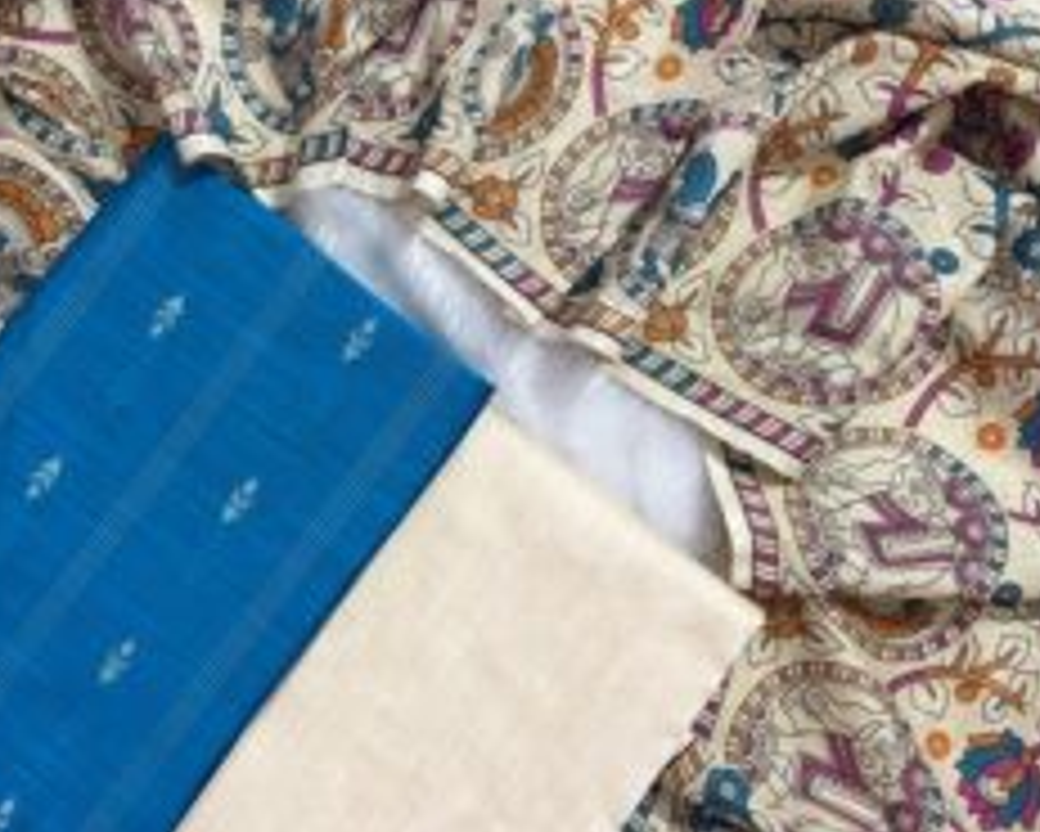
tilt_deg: -86.0
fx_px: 1478
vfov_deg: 31.5
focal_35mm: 48
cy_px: 452
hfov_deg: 38.5
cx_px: 389
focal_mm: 5.96
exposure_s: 1/50
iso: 160
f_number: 1.6
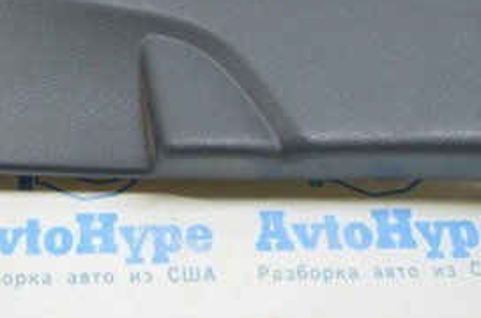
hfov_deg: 26.8
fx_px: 989
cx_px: 99
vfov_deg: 17.6
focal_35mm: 74
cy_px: -45
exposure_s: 1/40
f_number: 3.8
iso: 400
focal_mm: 21
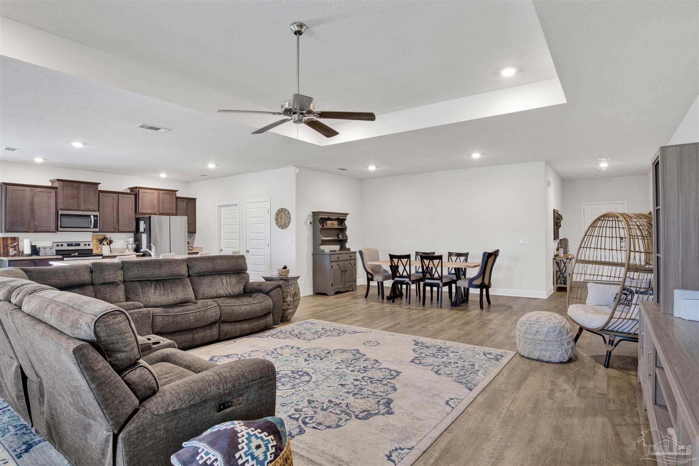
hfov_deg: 90.0
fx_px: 349
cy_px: 233
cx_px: 350
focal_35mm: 18
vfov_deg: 67.4
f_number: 11
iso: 200
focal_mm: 18
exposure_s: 1
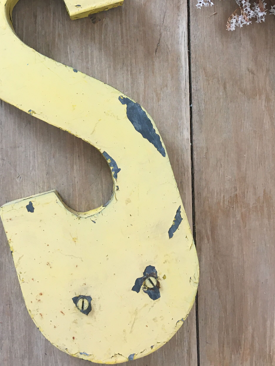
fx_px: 498
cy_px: 112
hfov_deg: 30.8
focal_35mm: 47
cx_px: 116
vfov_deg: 39.8
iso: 40
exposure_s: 1/33
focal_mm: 4.15
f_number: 2.2
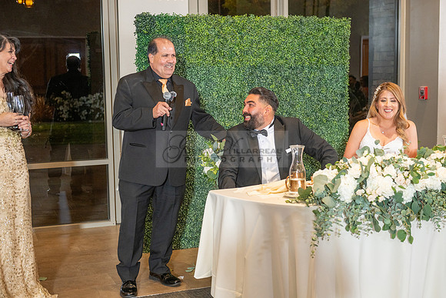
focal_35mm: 52
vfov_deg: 26.0
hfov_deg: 38.2
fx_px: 644
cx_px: 223
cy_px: 149
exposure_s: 1/160
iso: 800
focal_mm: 52
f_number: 3.5
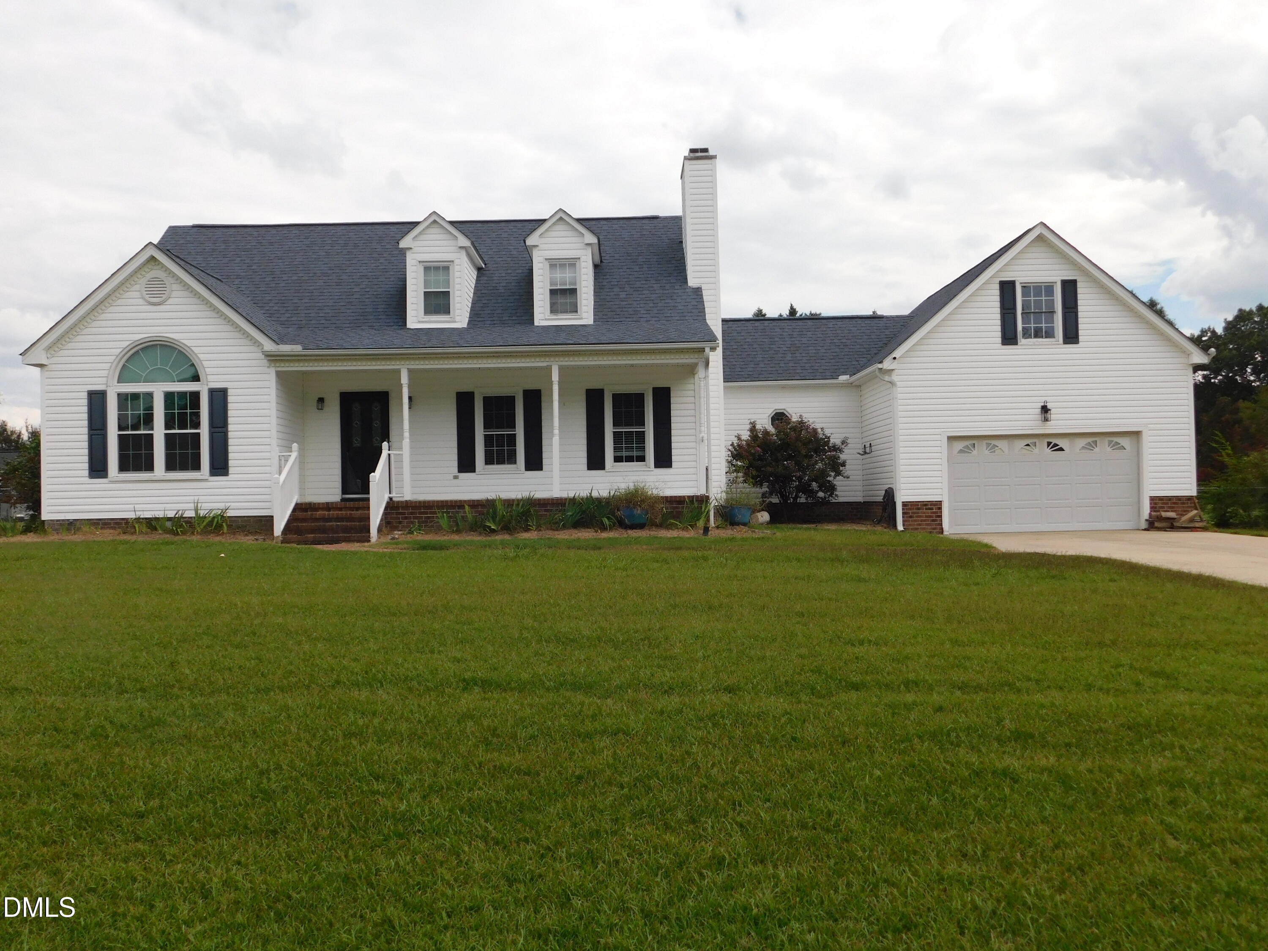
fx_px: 1099
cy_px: 476
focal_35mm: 30
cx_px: 634
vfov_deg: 46.8
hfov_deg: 60.0
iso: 125
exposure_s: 1/400
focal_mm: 5.3
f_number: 6.4
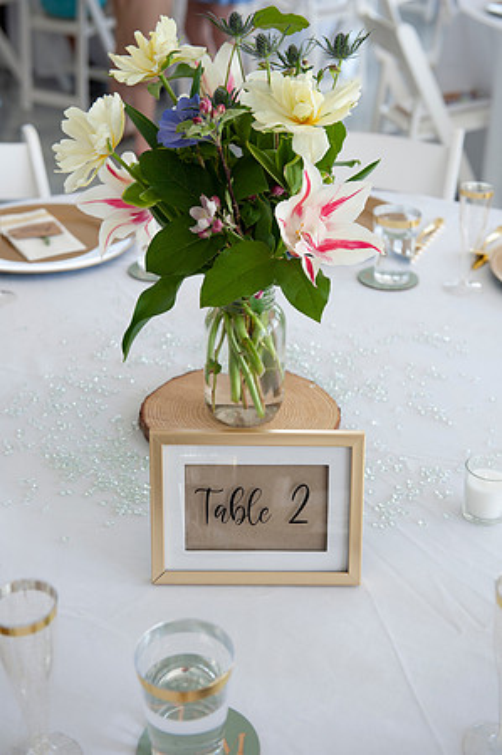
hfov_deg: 26.9
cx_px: 251
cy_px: 378
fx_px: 1048
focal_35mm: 50
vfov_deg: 39.6
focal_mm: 50
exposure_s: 1/125
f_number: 4.5
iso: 125
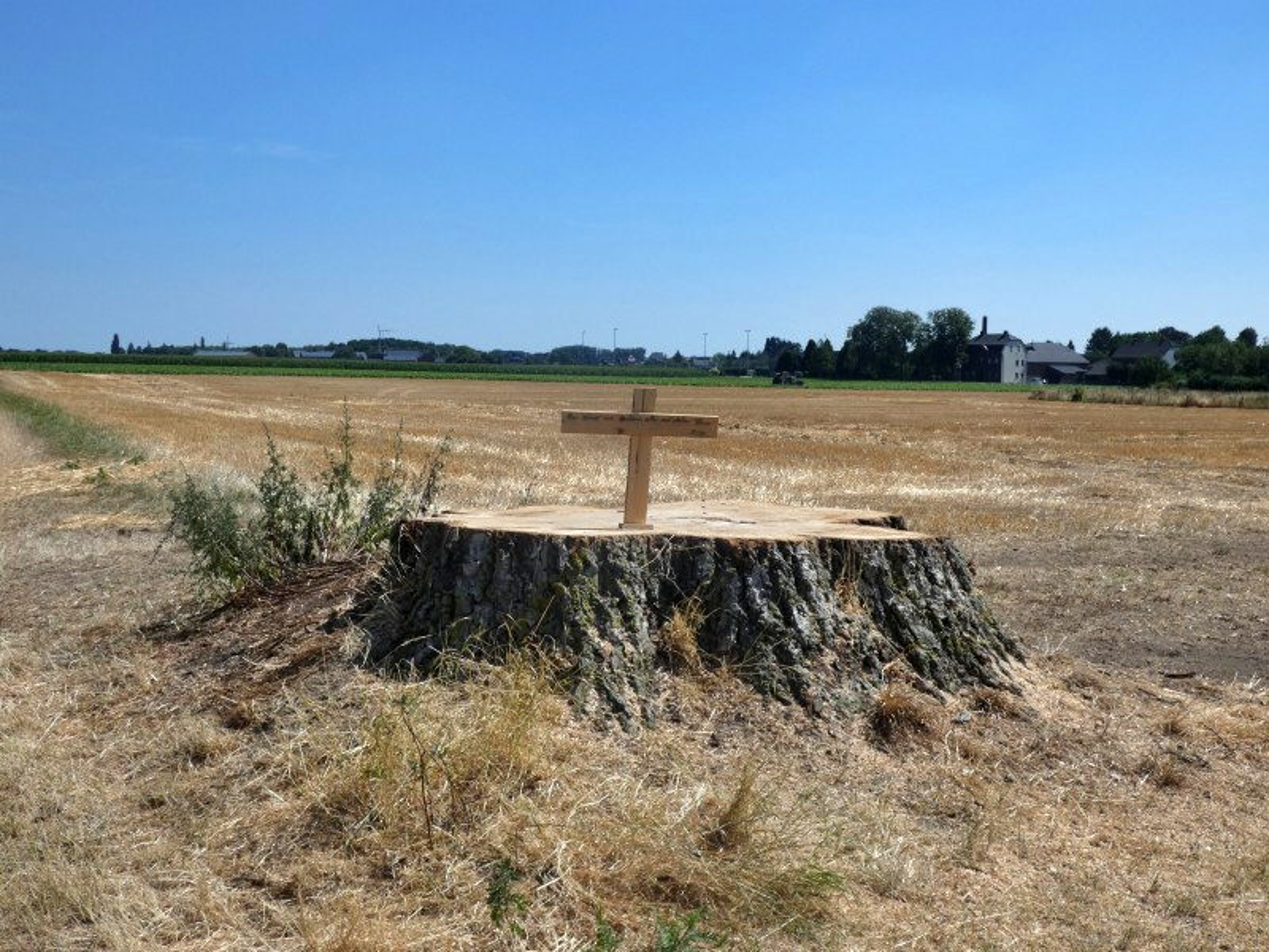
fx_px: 1686
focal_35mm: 46
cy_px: 476
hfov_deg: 41.2
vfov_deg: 31.5
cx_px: 634
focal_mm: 8.2
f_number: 4.5
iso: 80
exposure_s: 1/1000
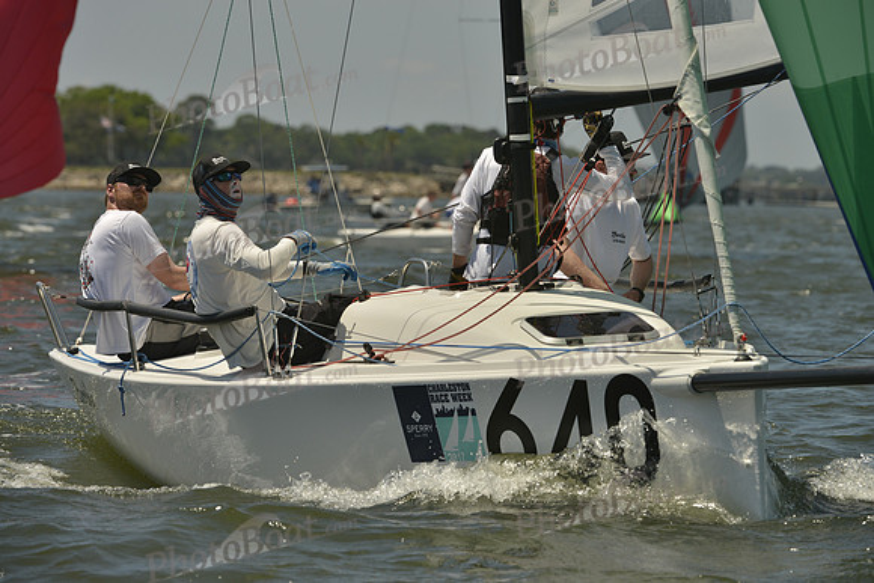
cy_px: 292
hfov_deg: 7.1
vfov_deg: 4.7
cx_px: 437
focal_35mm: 290
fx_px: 7042
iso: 280
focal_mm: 290
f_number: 10
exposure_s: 1/1600
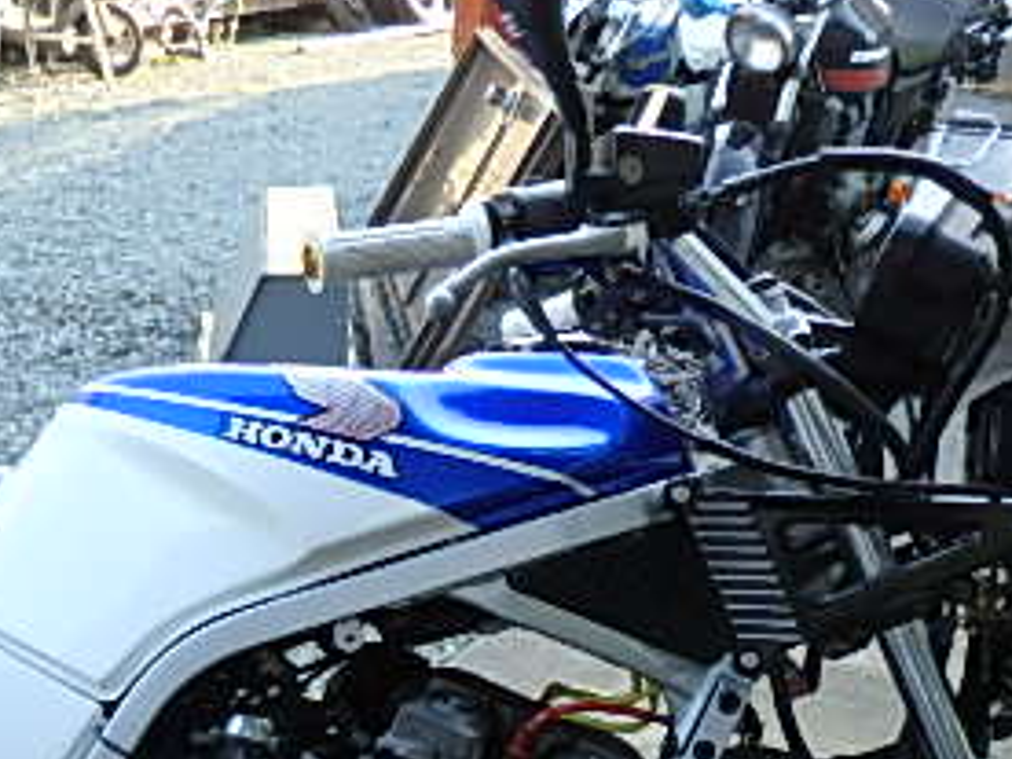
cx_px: 268
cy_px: 766
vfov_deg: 24.1
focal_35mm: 58
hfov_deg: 32.7
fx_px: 1696
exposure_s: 1/100
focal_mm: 4.5
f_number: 3
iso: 125
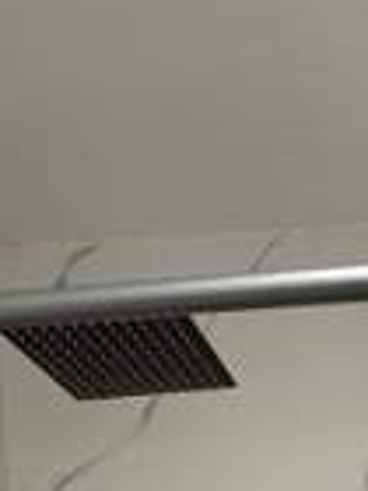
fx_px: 907
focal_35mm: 64
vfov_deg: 18.0
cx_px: 386
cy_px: 1028
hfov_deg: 21.9
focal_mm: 2.22
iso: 320
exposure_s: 1/60
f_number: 2.2
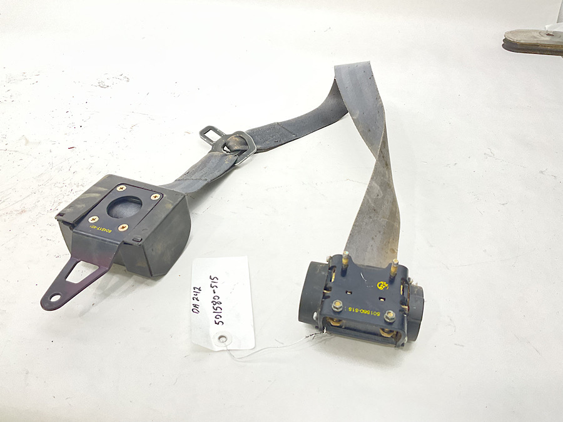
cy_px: 211
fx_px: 472
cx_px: 282
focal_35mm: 29
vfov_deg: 48.2
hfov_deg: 61.7
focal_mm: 3
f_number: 1.8
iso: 200
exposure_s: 1/60
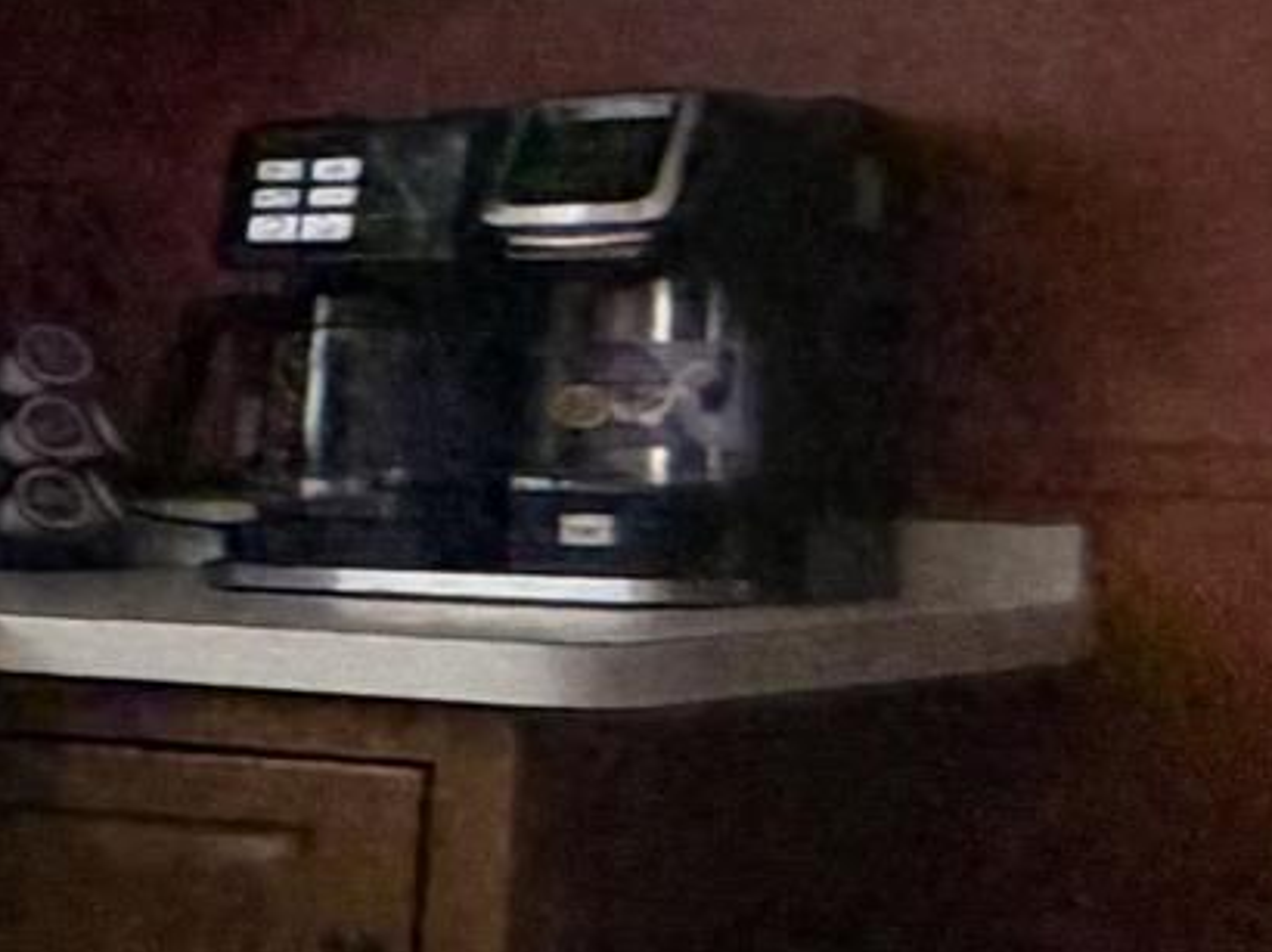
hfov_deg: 9.8
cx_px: -3109
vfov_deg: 14.1
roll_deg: -0.3
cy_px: 530
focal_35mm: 105
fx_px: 3856
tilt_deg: -3.8
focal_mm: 2.22
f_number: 2.2
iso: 160
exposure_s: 1/60
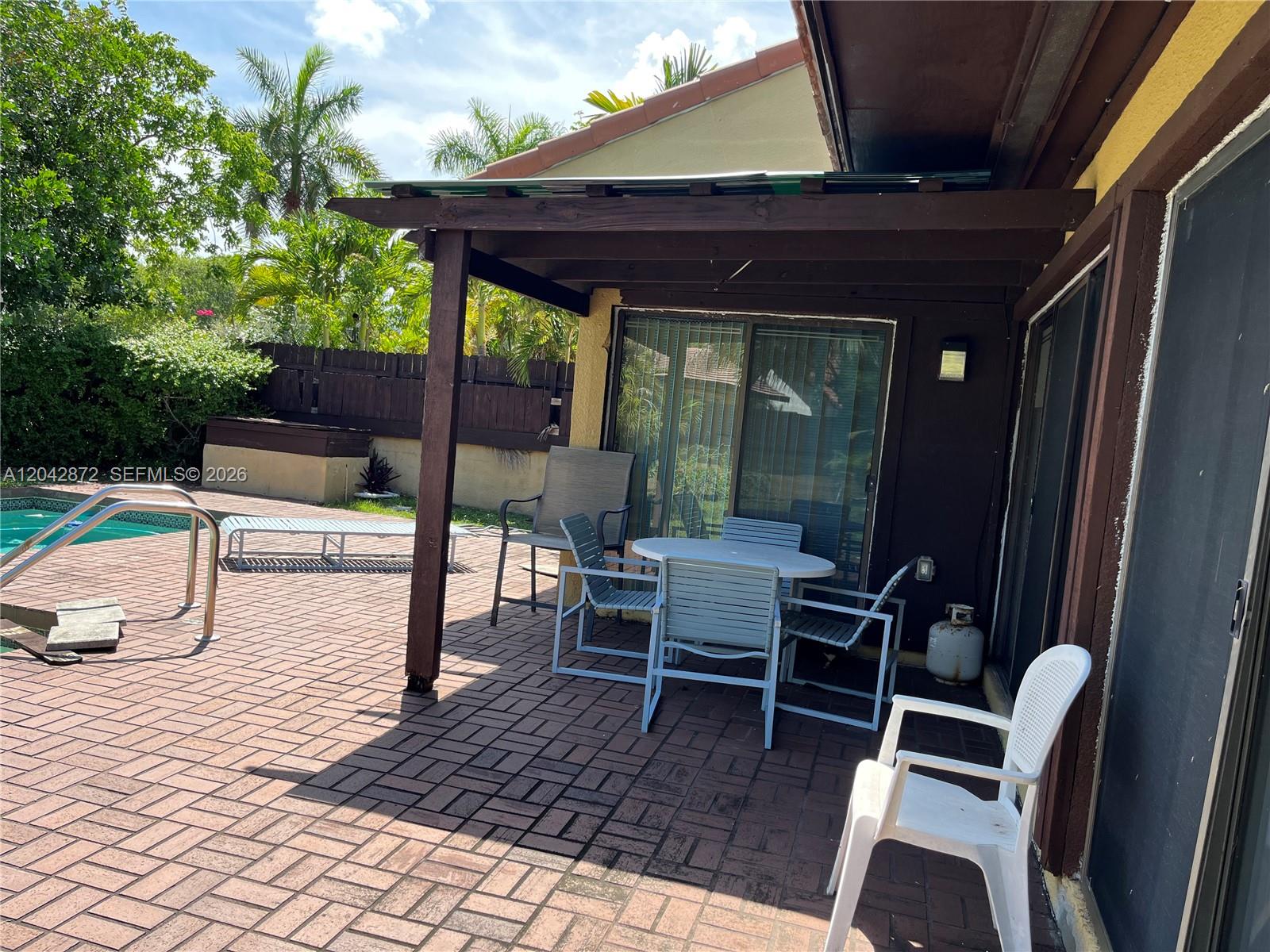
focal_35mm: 26
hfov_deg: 67.3
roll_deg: -4.7
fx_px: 954
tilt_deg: -4.5
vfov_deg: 53.1
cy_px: 476
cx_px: 635
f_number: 1.6
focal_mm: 5.1
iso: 50
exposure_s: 1/928
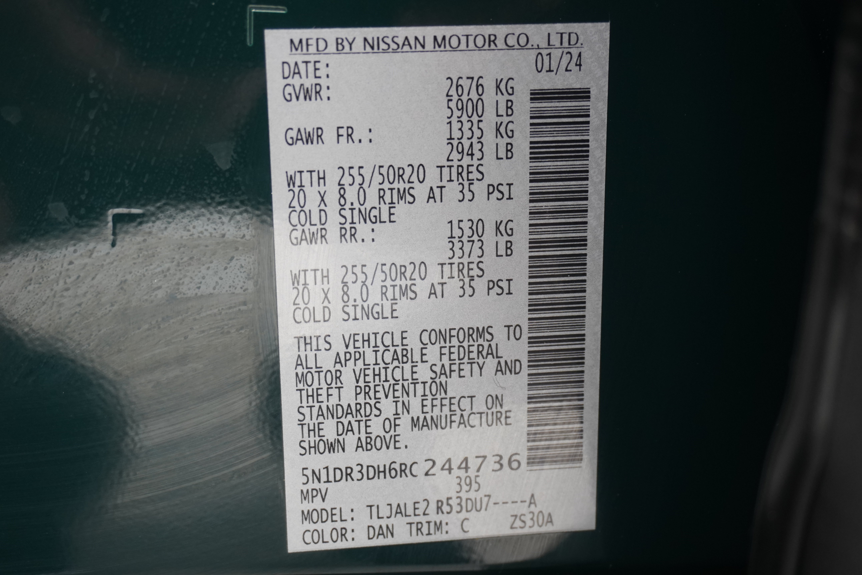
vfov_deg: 29.3
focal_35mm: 46
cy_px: 288
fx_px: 1102
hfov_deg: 42.7
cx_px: 431
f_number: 5
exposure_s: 1/60
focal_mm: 31
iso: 1000
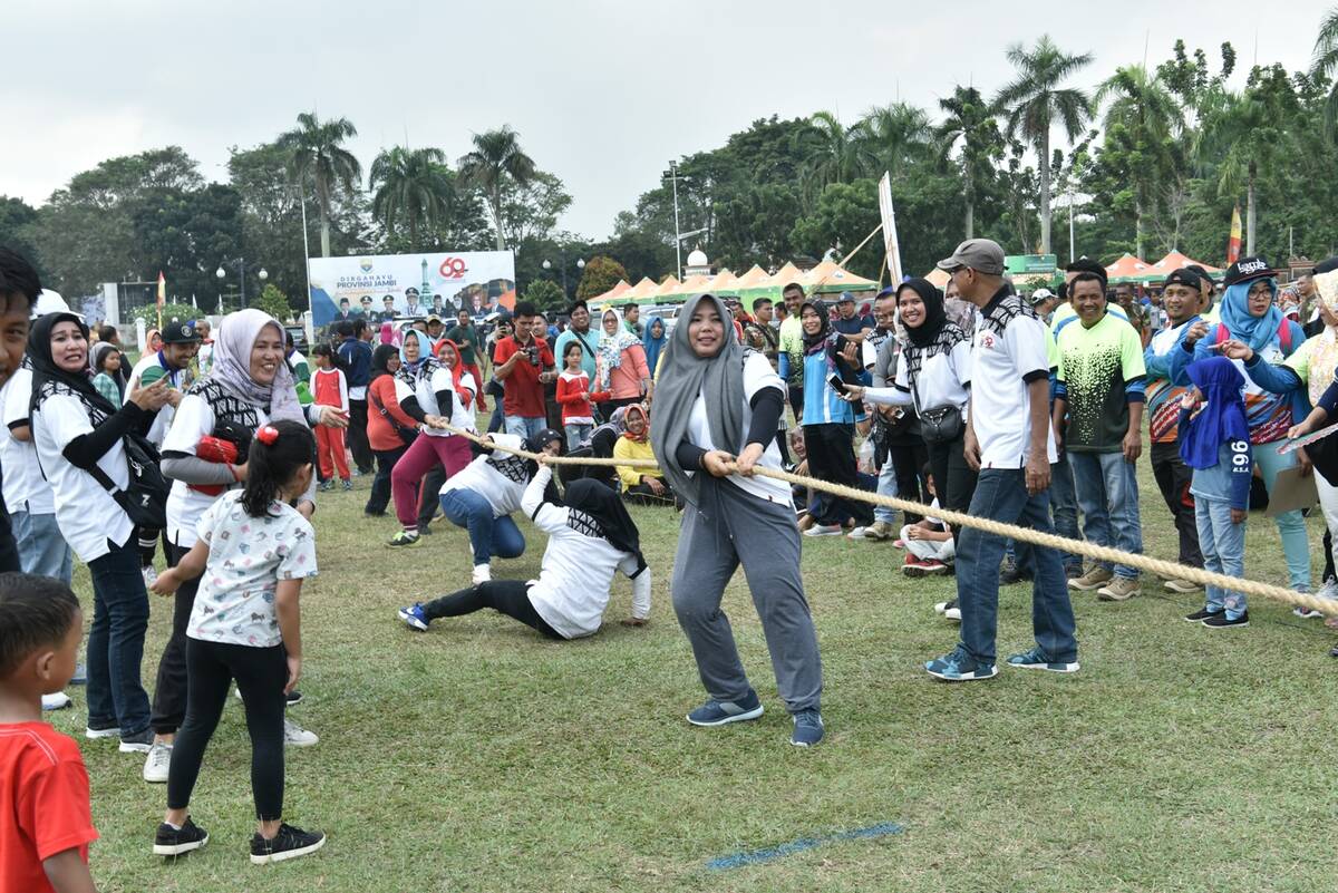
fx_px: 1487
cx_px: 669
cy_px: 446
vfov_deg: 33.4
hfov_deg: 48.4
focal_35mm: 40
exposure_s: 1/250
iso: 320
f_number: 10
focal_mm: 40
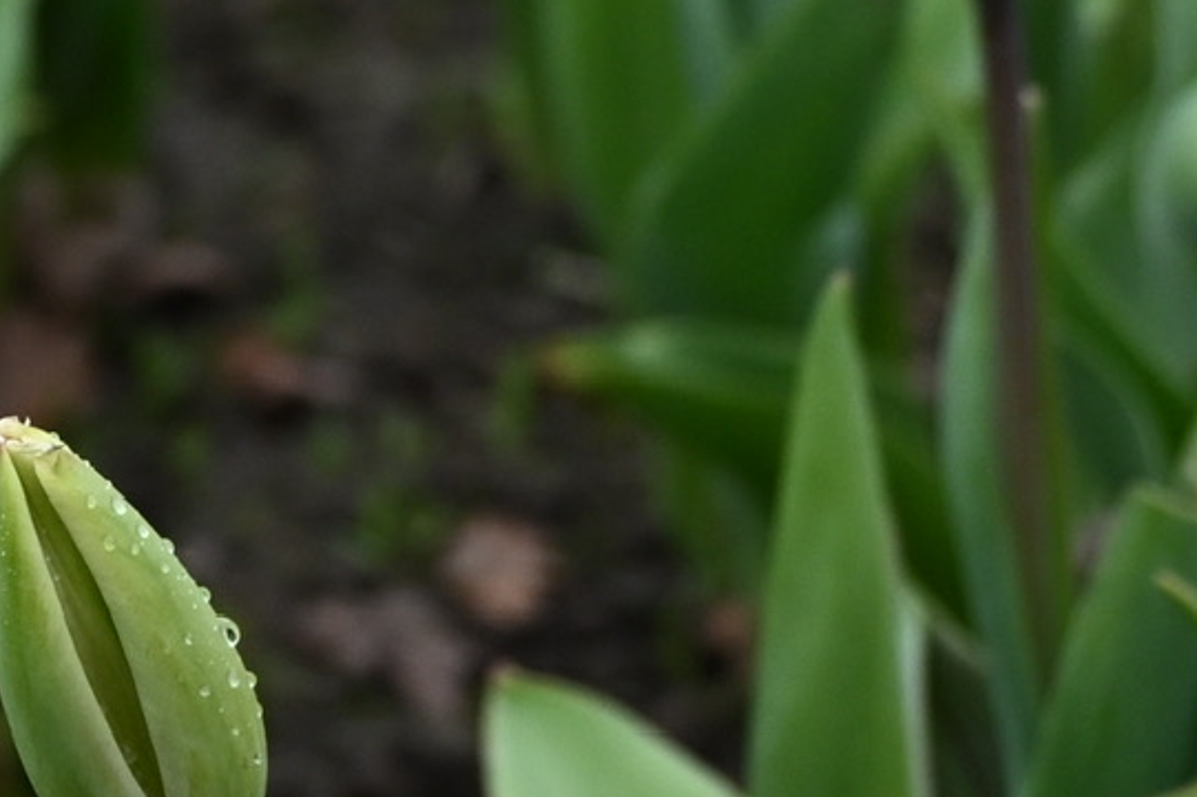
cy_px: -255
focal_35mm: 179
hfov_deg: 11.4
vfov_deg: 7.6
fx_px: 5948
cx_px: 122
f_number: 3.8
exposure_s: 1/200
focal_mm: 28
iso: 400
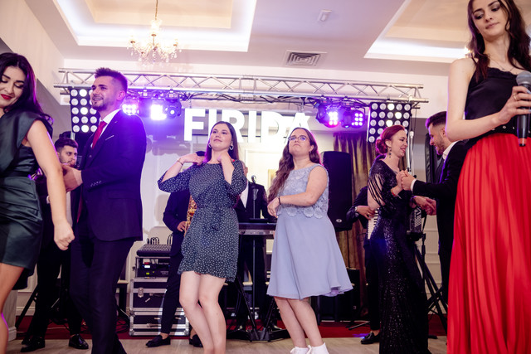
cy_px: 177
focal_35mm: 35
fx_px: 516
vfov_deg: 37.9
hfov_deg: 54.4
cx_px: 266
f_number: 2.2
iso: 800
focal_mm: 23
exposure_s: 1/200
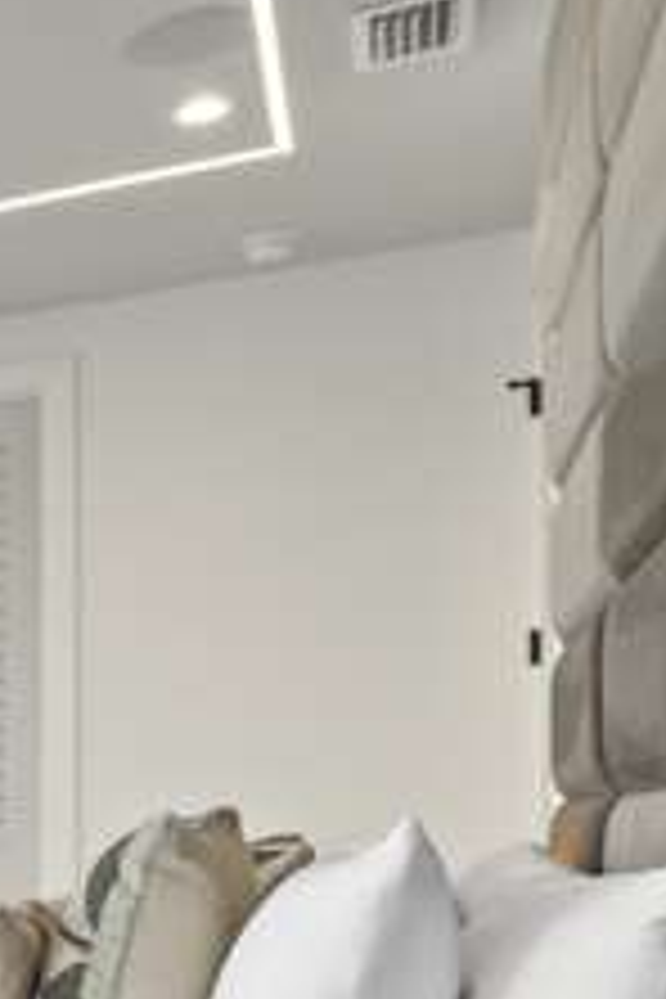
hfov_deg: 16.8
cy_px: 1008
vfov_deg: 34.6
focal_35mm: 52
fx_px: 1443
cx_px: -765
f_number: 5
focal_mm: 10
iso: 640
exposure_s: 1/60
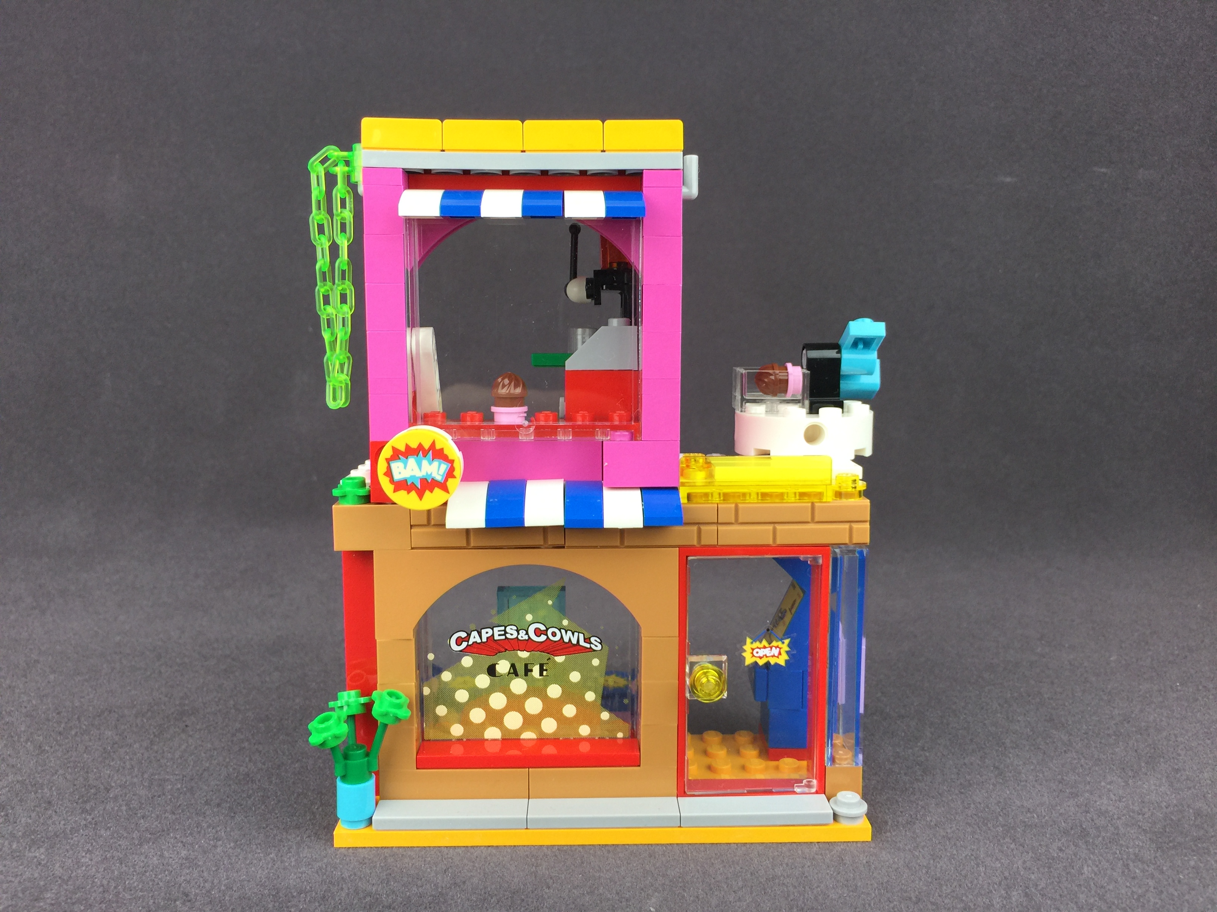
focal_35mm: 29
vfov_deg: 48.2
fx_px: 1020
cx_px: 608
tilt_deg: -8.1
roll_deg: +0.3
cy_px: 456
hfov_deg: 61.7
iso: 32
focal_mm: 4.15
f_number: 2.2
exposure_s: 1/40
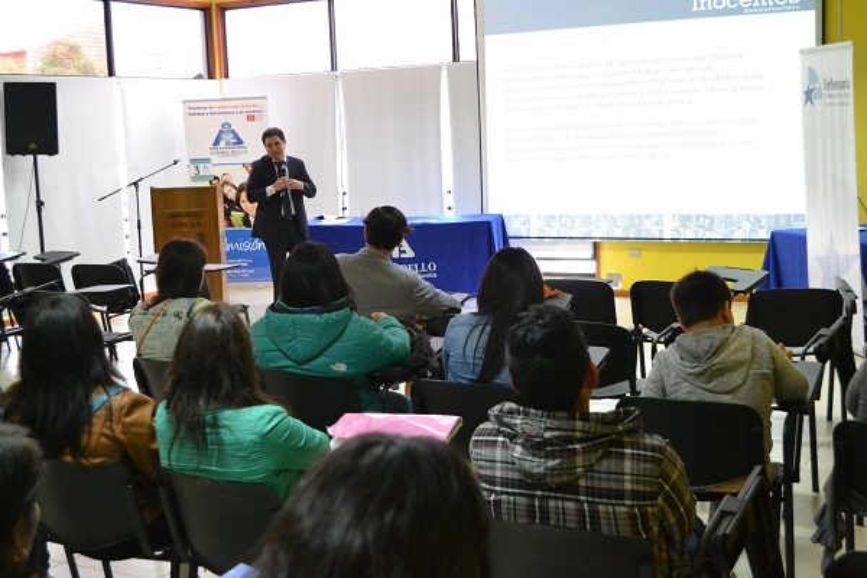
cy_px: 289
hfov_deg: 41.1
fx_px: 1156
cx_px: 434
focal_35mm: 48
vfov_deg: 28.1
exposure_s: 1/80
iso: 3200
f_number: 4.8
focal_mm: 32
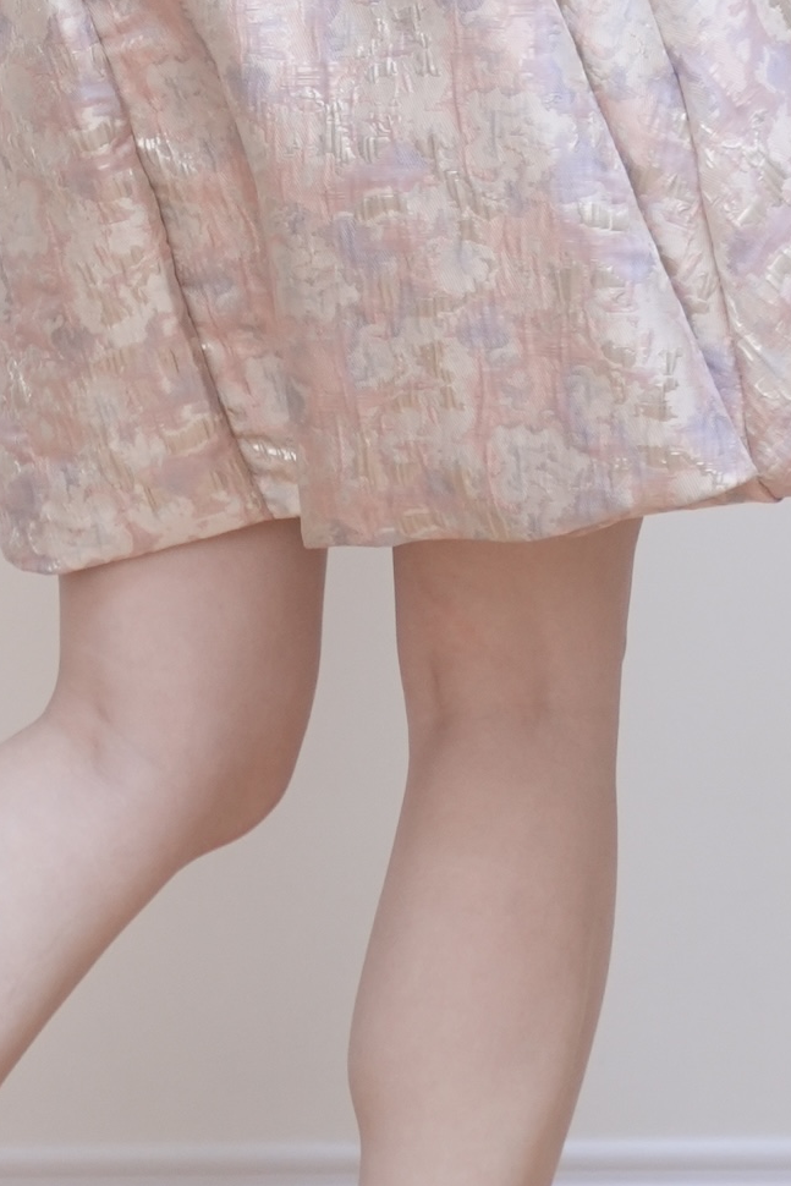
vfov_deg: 18.7
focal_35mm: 104
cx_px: 427
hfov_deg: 13.2
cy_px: -180
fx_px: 3426
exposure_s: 1/250
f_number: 2.8
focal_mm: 45
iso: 640
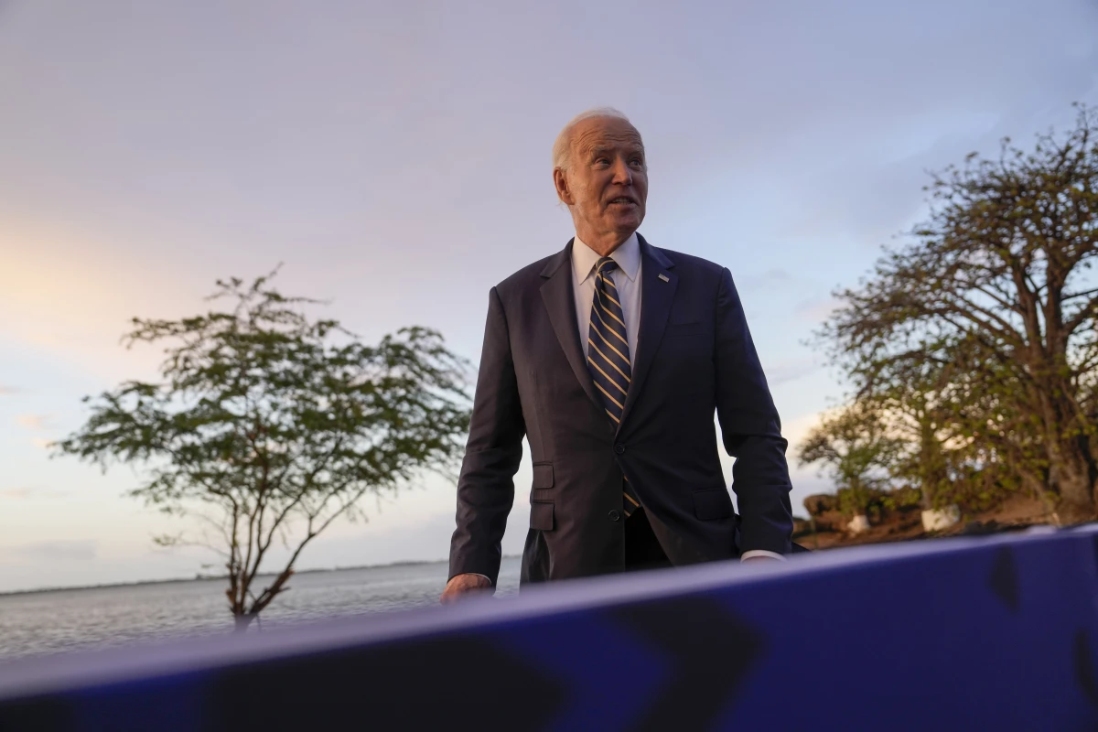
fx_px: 915
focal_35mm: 30
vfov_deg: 43.6
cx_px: 549
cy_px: 366
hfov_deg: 61.9
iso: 250
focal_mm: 30
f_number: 2.8
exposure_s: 1/200
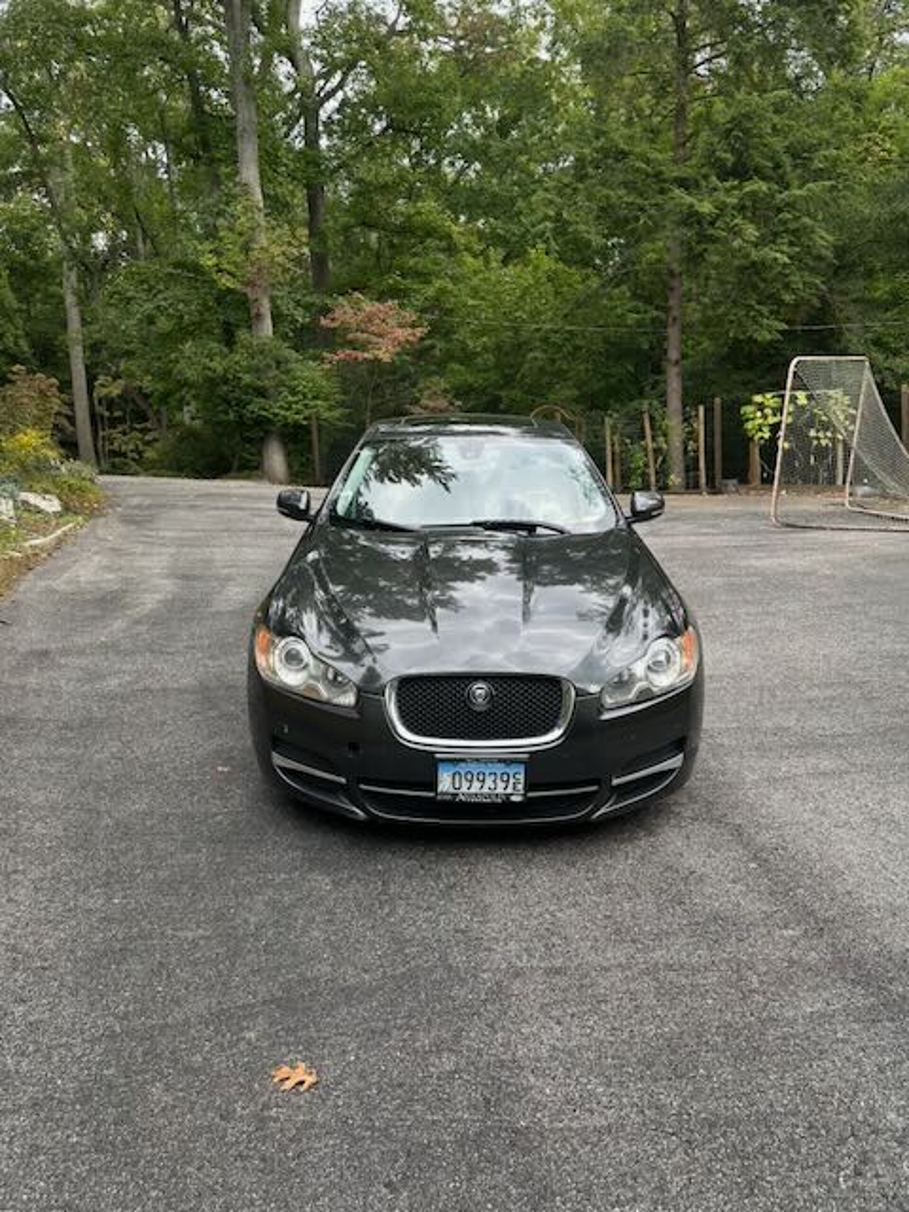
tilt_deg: -5.4
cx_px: 454
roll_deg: +3.4
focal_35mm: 24
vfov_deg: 71.6
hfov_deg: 56.8
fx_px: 840
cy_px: 606
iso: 80
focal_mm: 6.86
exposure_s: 1/541
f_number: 1.78
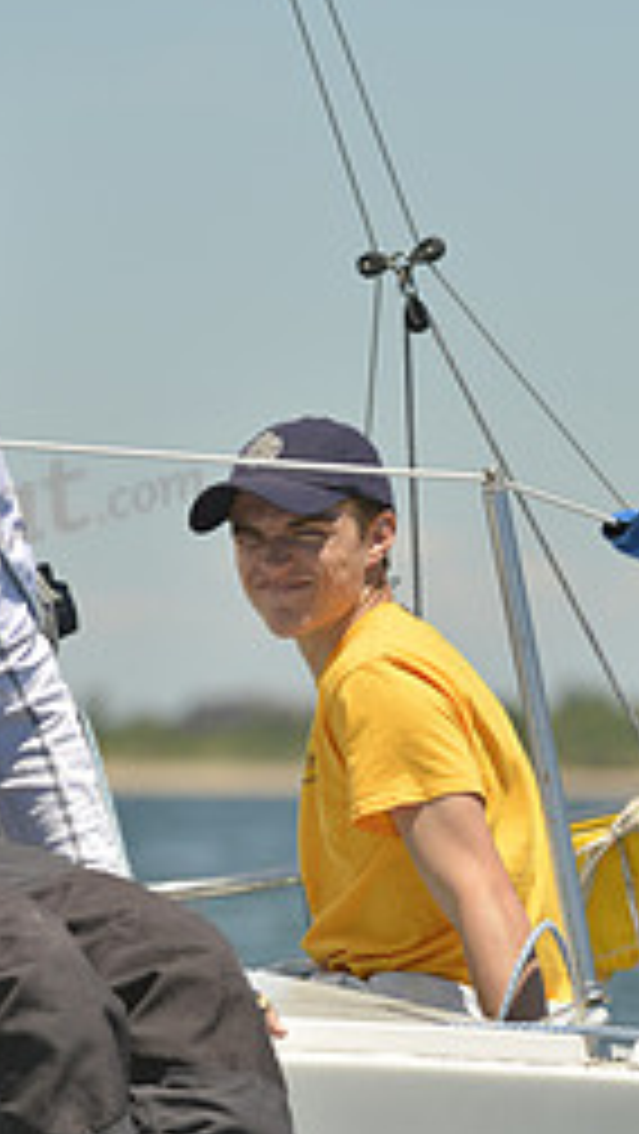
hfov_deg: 2.5
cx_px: 439
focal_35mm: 482
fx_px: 14499
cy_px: 1134
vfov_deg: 4.5
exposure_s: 1/1600
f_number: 5.6
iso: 280
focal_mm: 200
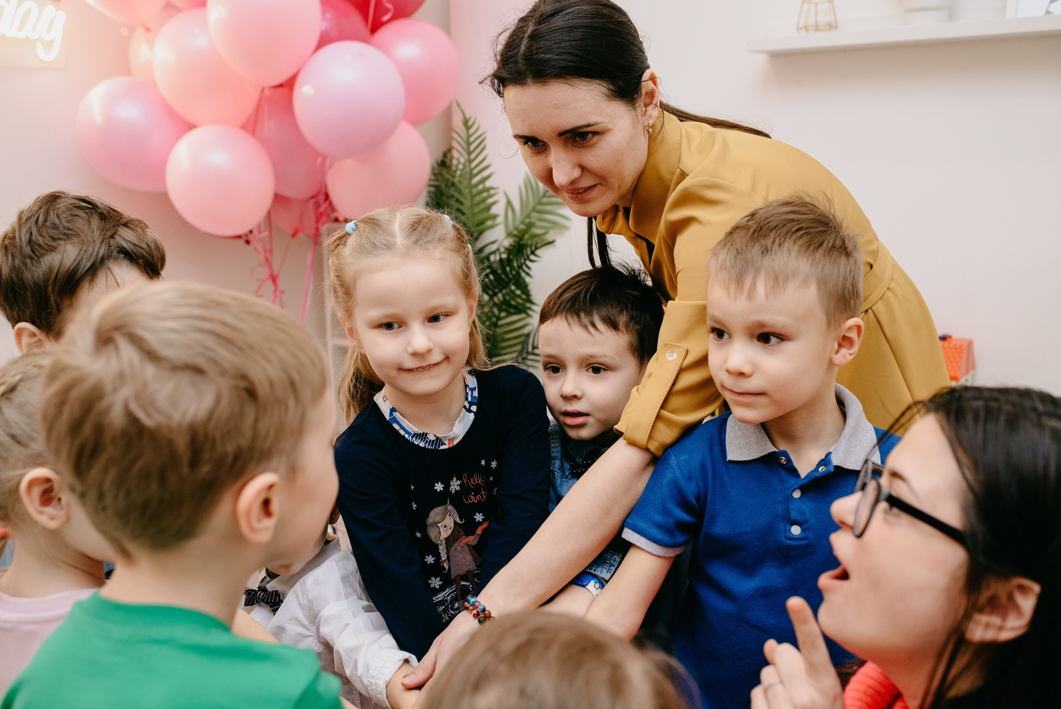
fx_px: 1032
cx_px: 530
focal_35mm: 35
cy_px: 354
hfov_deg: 54.4
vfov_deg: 37.9
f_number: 3.5
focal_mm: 35
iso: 400
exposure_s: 1/160
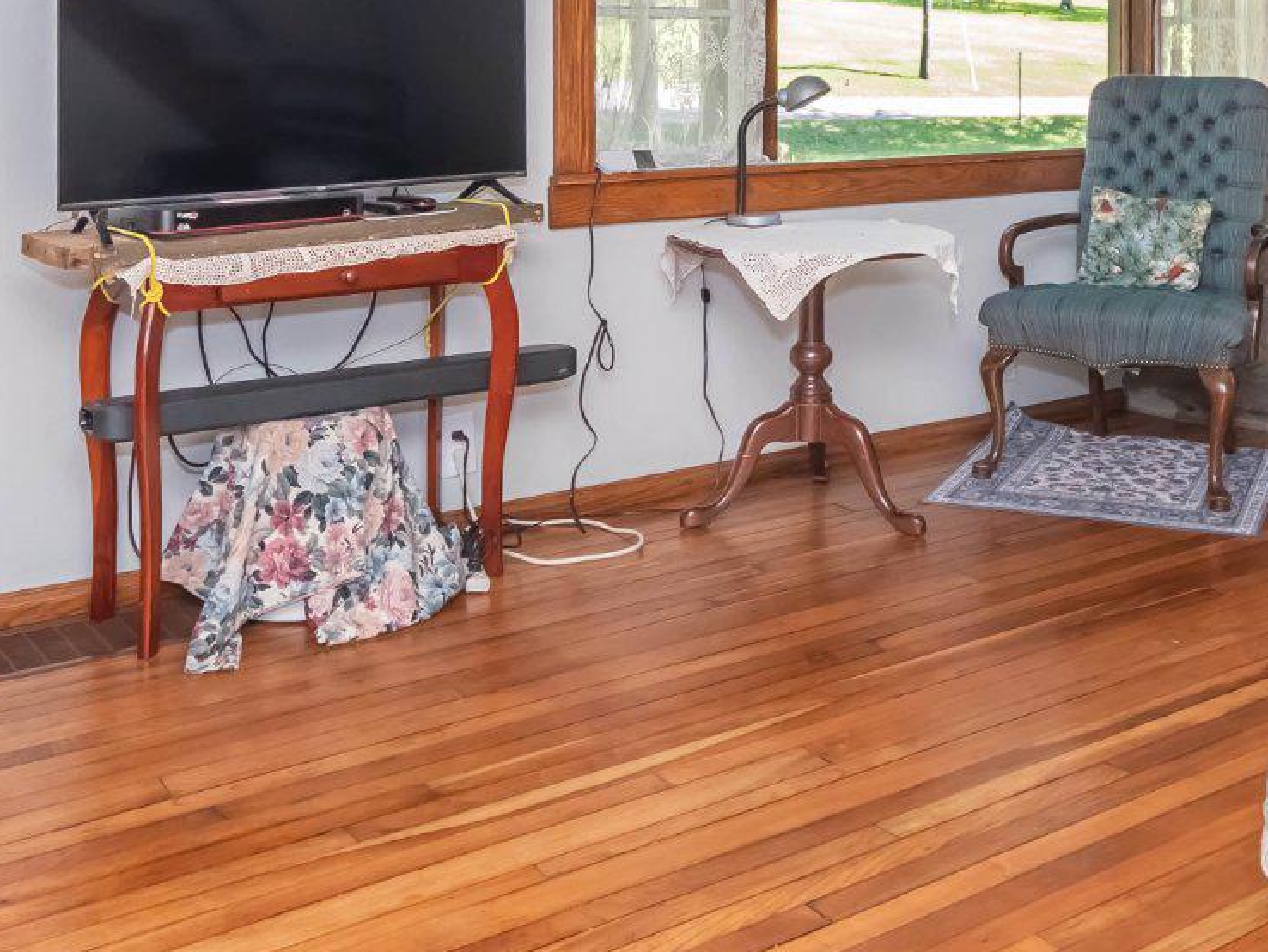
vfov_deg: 35.3
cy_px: 259
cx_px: 883
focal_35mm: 40
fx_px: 1466
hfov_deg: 45.8
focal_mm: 10
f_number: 4.5
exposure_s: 1/125
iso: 500
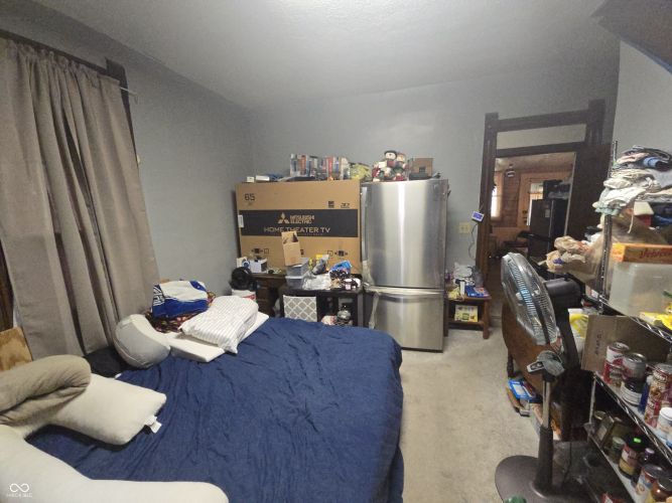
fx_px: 252
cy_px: 252
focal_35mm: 13
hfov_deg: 106.2
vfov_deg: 89.9
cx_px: 336
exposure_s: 1/60
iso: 640
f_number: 2.2
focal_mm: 2.2
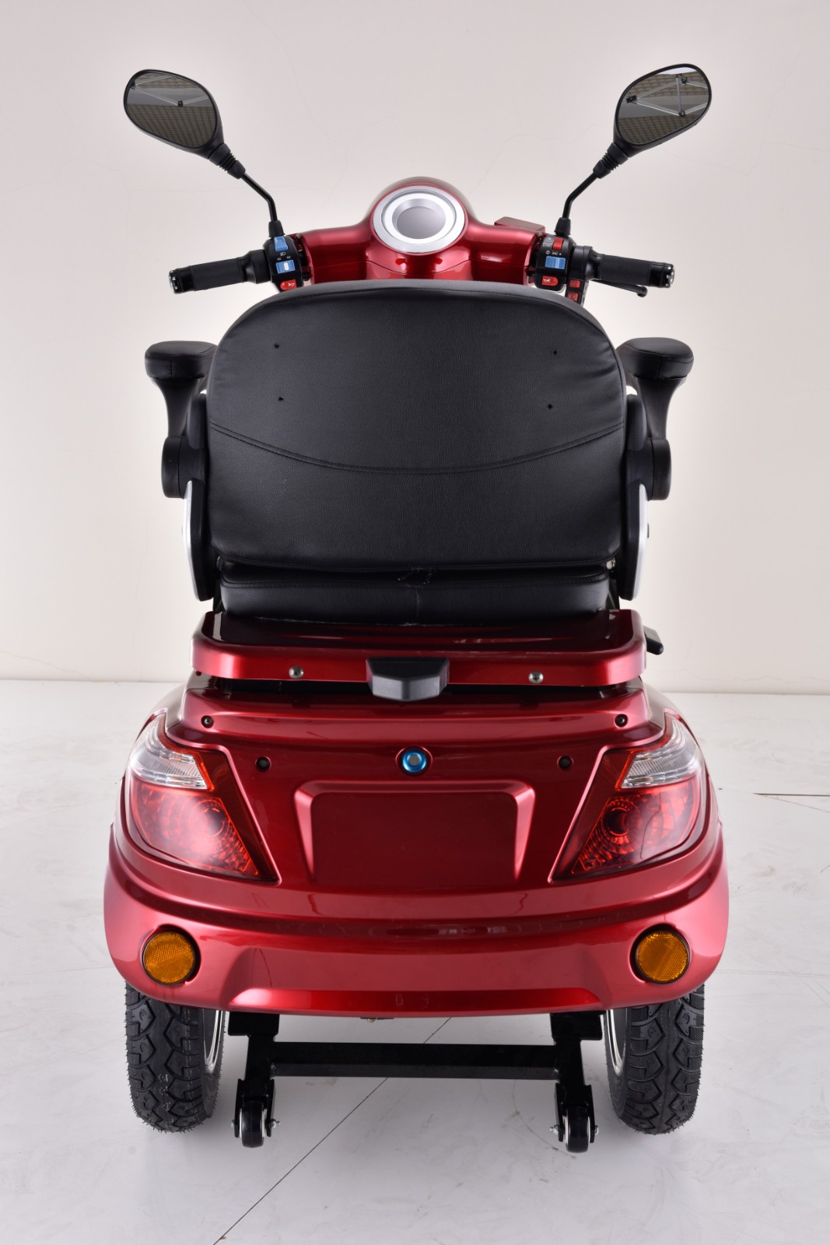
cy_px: 622
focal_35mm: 58
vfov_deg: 34.5
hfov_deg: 23.4
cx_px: 415
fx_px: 2005
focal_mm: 58
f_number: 10
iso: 100
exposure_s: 1/160
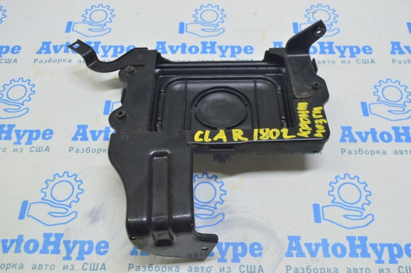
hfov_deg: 53.2
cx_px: 206
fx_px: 411
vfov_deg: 36.8
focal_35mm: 36
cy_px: 136
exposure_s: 1/20
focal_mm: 24
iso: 400
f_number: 5.6
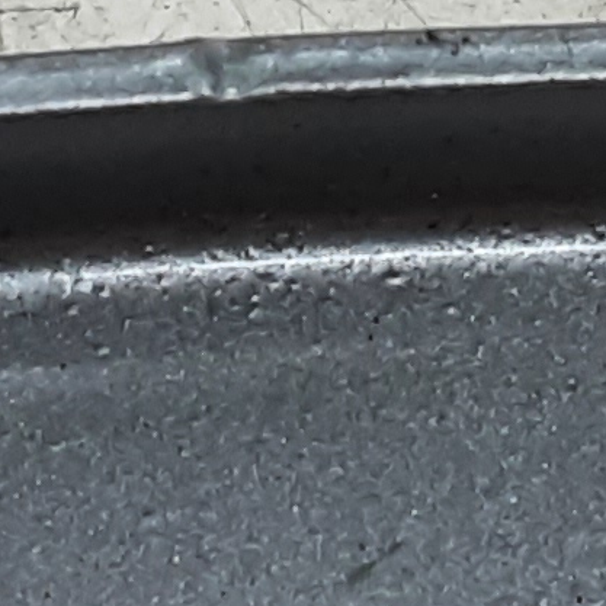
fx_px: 3704
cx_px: 266
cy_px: 33
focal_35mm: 187
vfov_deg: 9.3
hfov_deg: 9.4
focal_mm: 2.91
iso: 100
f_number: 1.9
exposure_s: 1/50
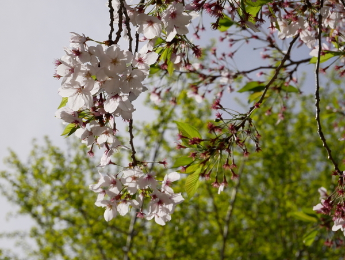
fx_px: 1197
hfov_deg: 16.4
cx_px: 172
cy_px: 130
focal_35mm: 120
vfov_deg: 12.4
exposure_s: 1/2000
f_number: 11
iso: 800
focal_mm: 60
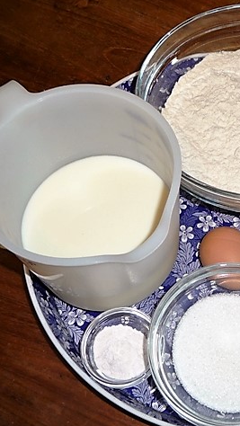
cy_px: 214
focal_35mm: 50
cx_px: 230
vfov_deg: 41.3
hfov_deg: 23.2
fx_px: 565
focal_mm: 5.6
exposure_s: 1/30
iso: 100
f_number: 3.6
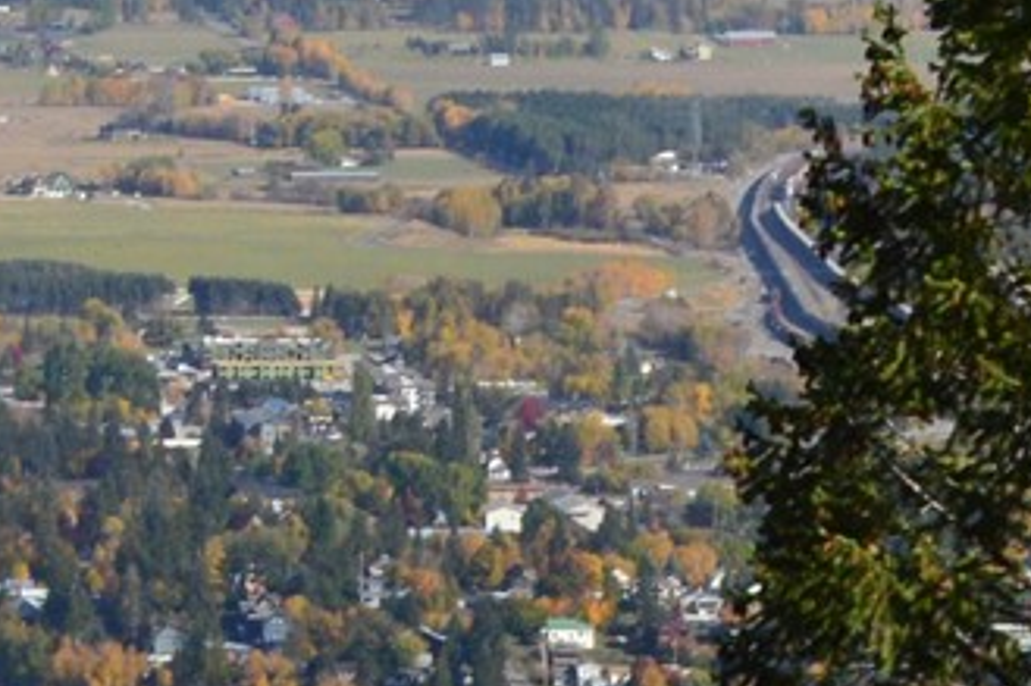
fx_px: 9941
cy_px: 107
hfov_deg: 5.6
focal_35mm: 347
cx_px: -1735
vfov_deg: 4.0
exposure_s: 1/400
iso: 400
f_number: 11
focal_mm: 35
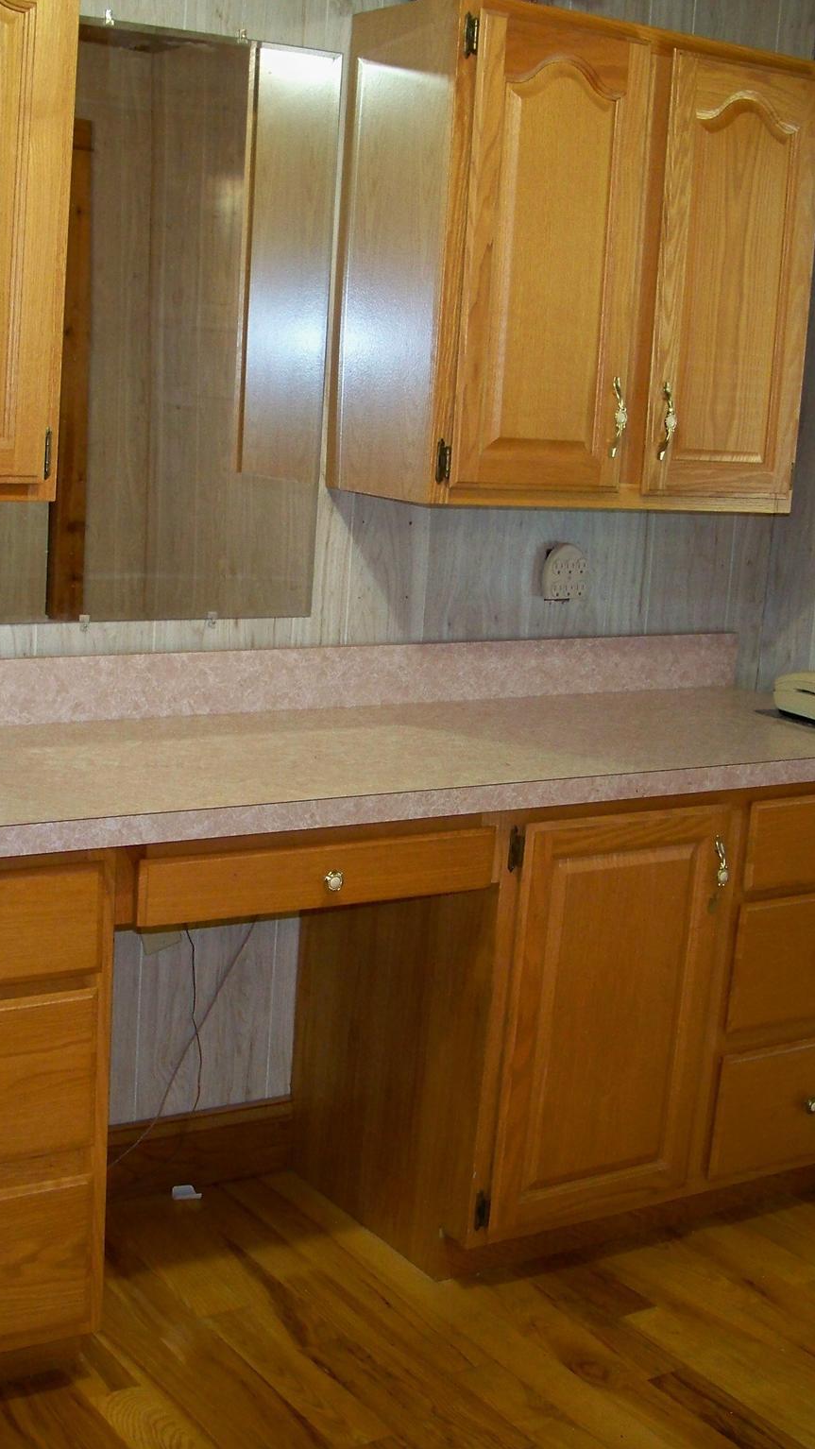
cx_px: 257
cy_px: 724
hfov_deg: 24.8
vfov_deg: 42.9
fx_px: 1844
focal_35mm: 48
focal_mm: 5.85
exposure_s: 1/30
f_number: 2.8
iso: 200
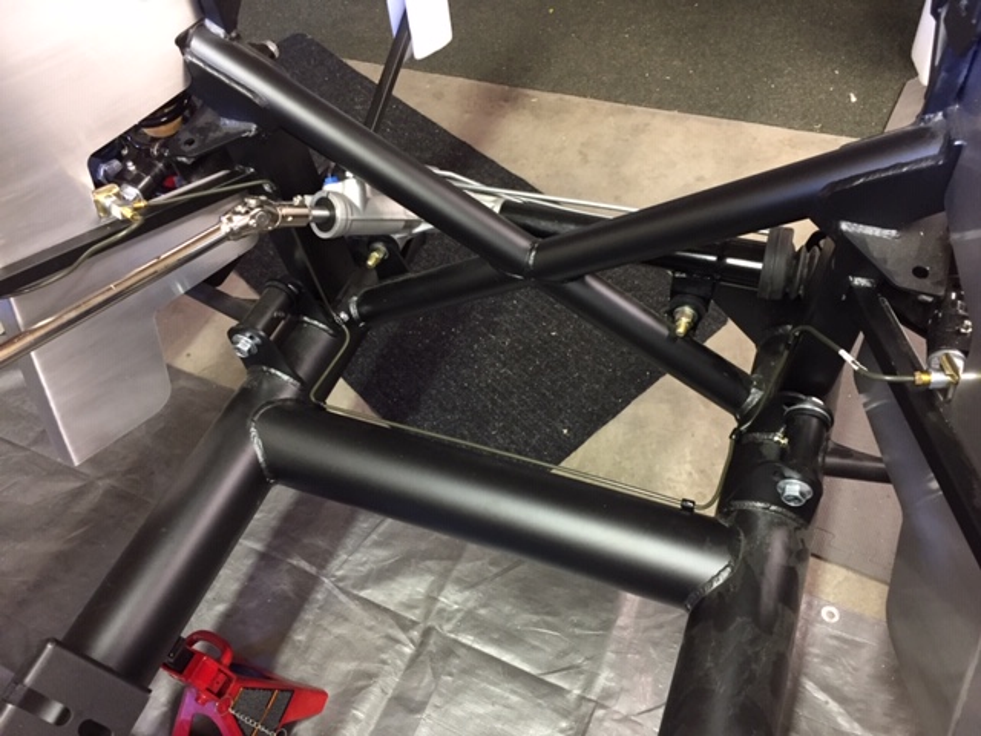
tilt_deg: -50.7
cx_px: 490
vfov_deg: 48.2
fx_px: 822
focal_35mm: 29
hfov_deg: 61.7
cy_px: 368
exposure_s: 1/24
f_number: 2.2
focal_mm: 4.15
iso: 250
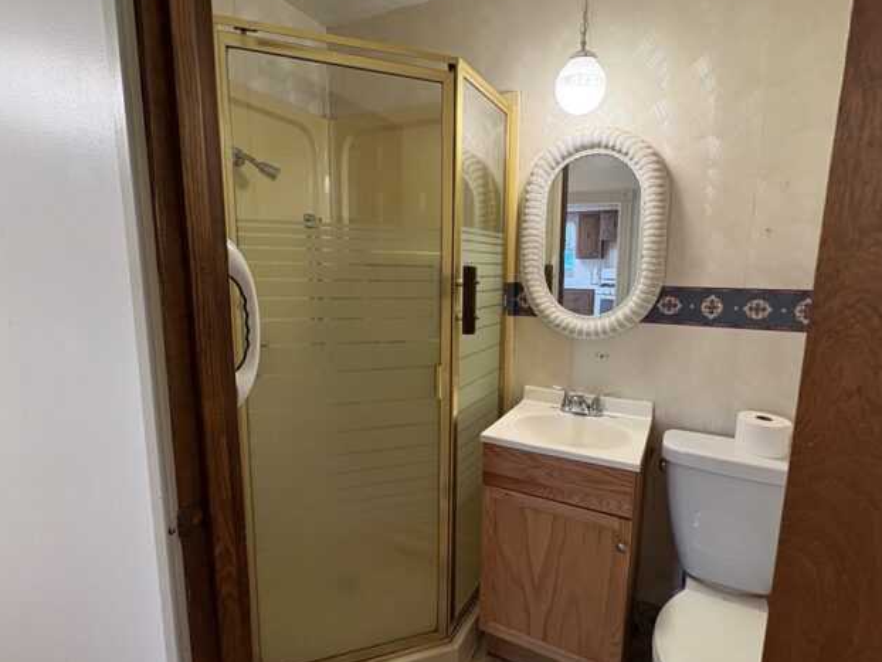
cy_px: 335
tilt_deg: -8.3
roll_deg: -0.5
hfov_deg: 87.6
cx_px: 474
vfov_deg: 71.6
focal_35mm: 18
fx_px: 459
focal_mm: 2.22
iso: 250
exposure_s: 1/60
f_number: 2.2
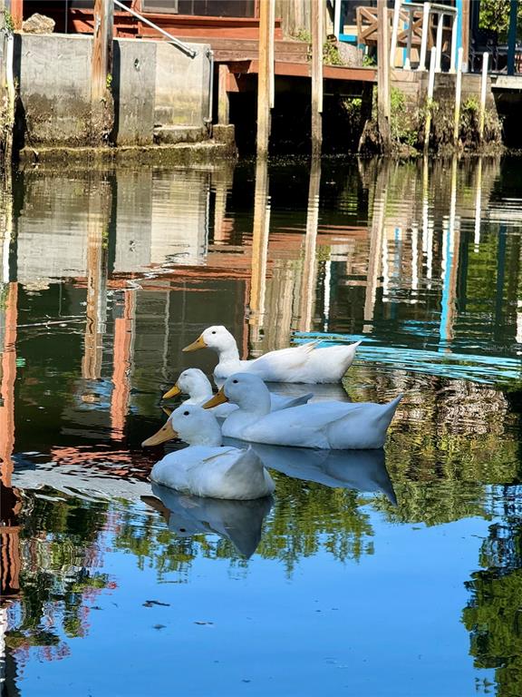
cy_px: 348
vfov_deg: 16.4
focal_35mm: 120
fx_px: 2413
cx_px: 261
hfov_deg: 12.3
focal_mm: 15.66
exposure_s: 1/586
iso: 50
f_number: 2.8
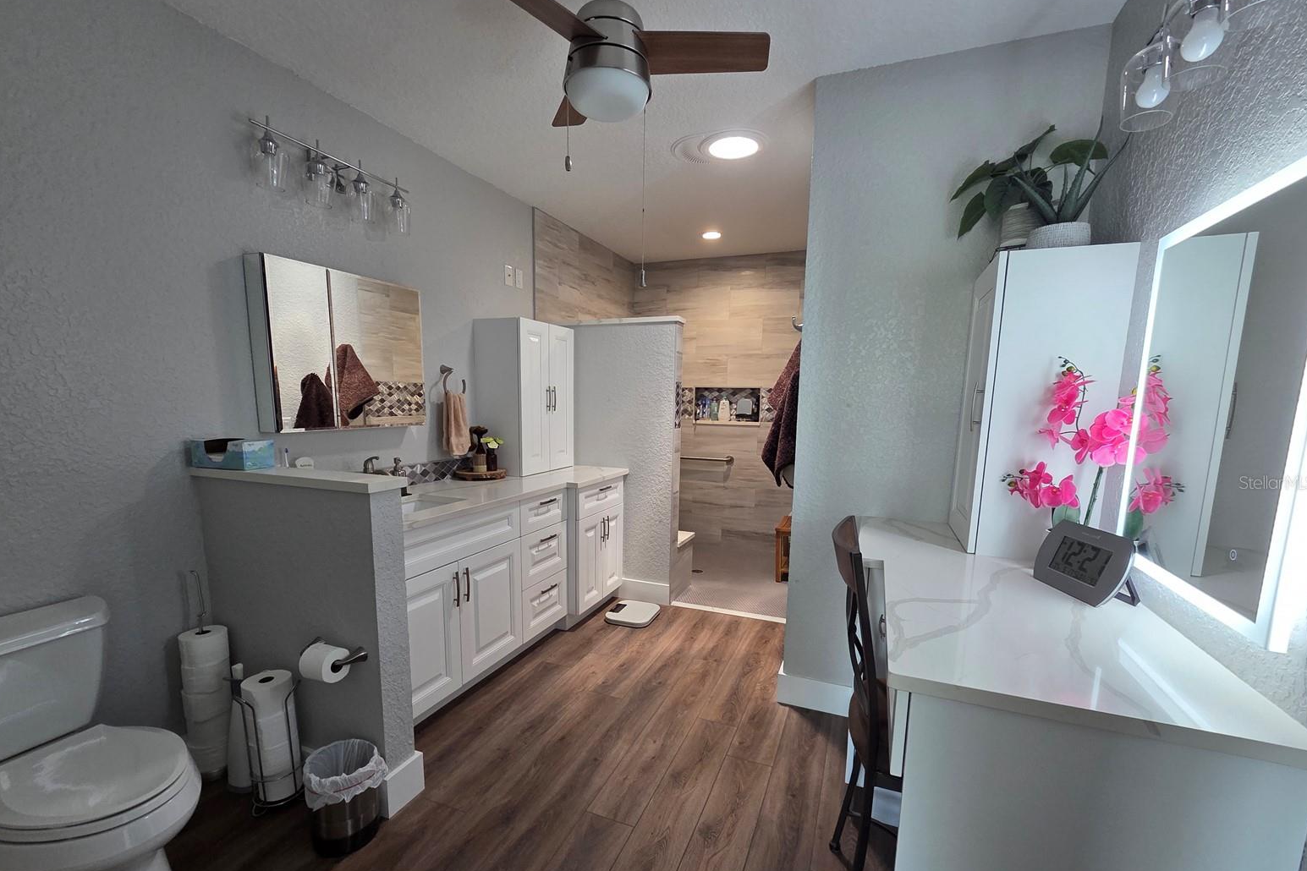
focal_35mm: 14
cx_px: 642
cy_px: 482
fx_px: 508
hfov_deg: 104.2
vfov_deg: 80.9
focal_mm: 2.2
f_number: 2.2
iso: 160
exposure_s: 1/60
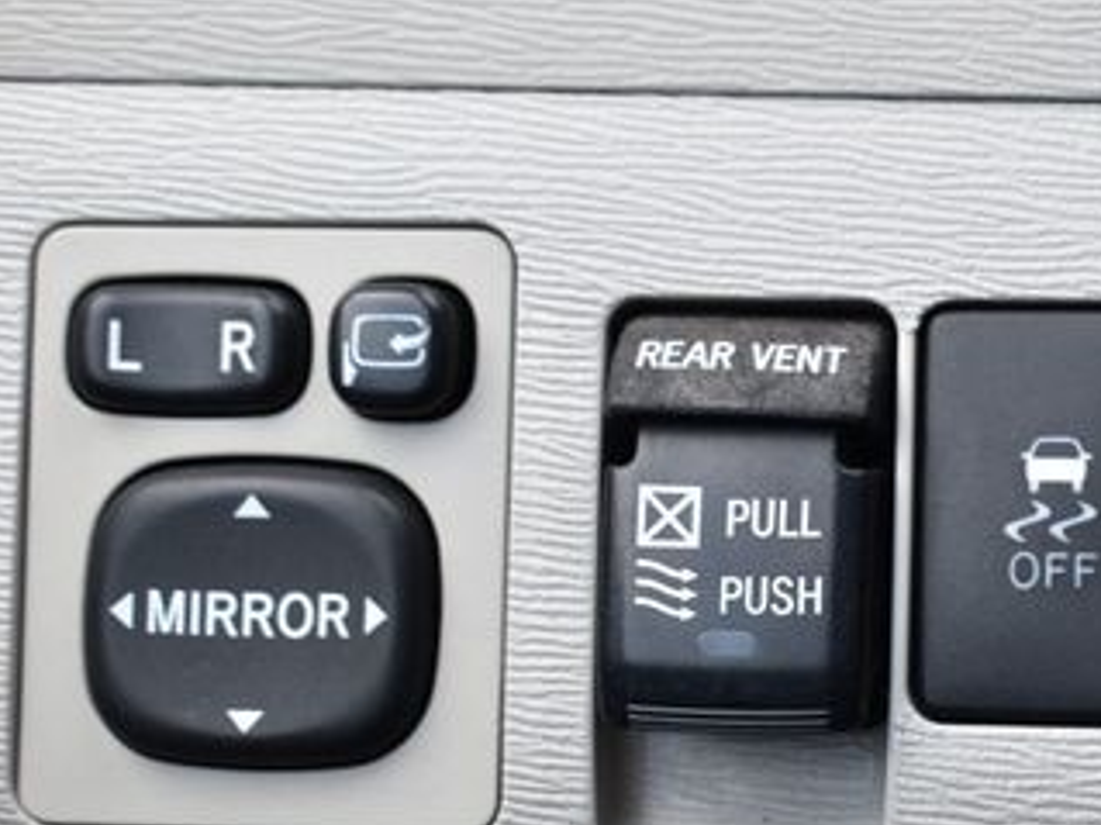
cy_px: 711
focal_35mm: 110
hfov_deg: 17.5
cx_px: 1066
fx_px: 3497
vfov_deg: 13.4
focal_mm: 38
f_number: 7.1
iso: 400
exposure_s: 1/40
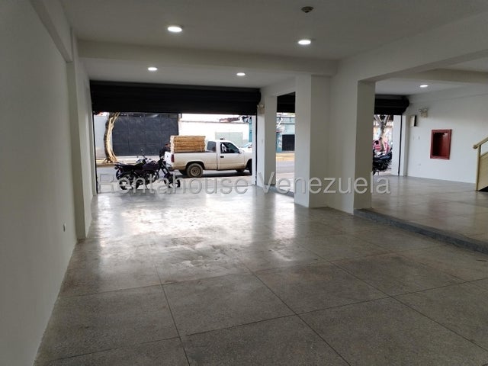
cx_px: 244
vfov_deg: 48.2
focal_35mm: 29
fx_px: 409
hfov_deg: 61.7
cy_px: 183
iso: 194
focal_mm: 4.75
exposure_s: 1/120
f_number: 1.8
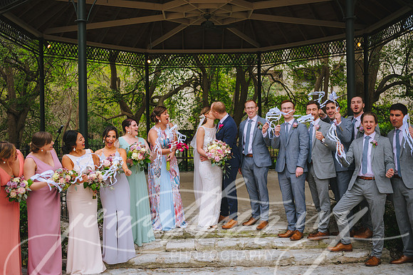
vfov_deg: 33.4
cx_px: 206
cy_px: 138
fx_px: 459
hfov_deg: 48.5
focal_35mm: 40
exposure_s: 1/1600
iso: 400
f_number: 2.8
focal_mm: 40
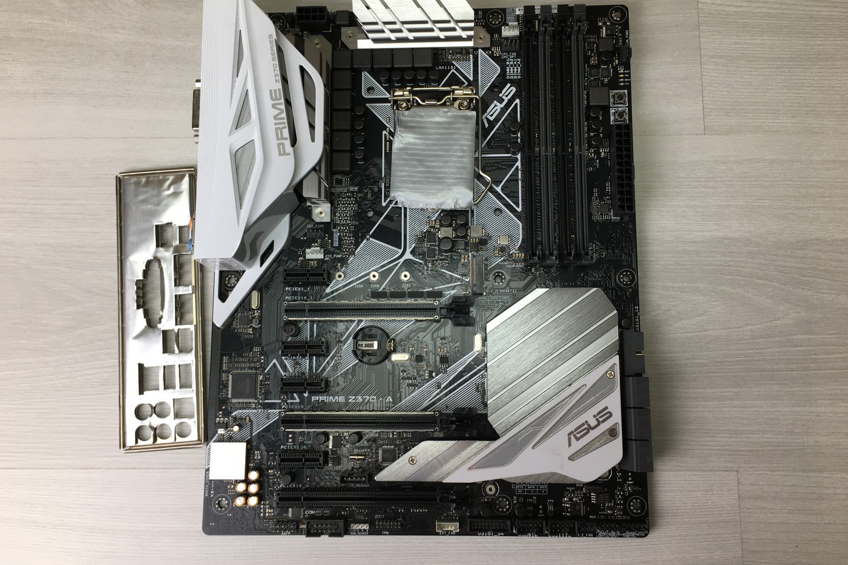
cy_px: 270
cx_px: 421
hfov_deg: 60.3
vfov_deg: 42.3
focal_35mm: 31
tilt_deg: -80.6
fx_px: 730
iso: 40
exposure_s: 1/100
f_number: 2.2
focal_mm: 4.15
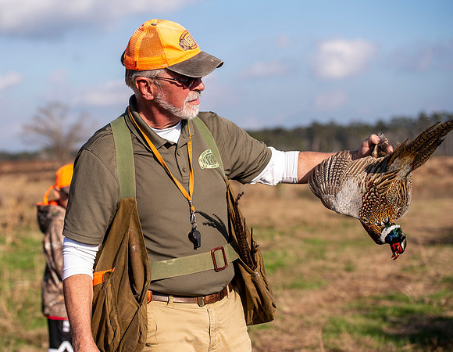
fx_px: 1172
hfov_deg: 21.8
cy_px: 177
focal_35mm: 88
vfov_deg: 17.1
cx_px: 182
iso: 200
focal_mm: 78
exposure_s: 1/2000
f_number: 4
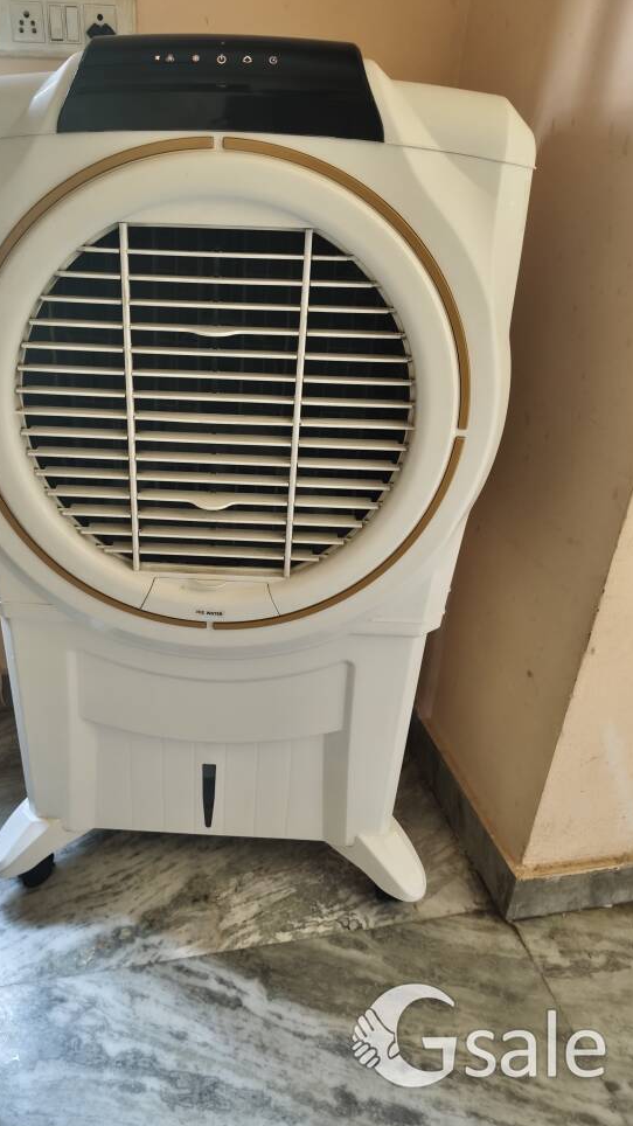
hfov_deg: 43.9
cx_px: 224
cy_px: 561
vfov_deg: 71.9
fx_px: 776
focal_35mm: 26
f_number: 1.7
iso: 1600
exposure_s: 1/33.3
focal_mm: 6.07
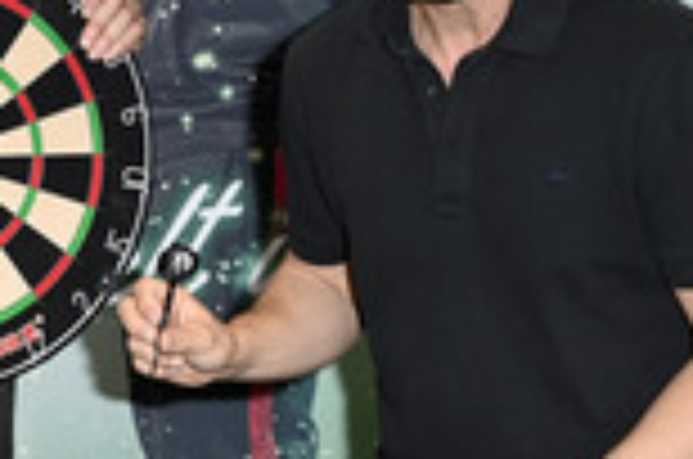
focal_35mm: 132
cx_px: 70
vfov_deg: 10.3
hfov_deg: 15.4
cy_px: 36
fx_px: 2536
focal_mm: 45
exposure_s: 1/200
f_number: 5.6
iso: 500
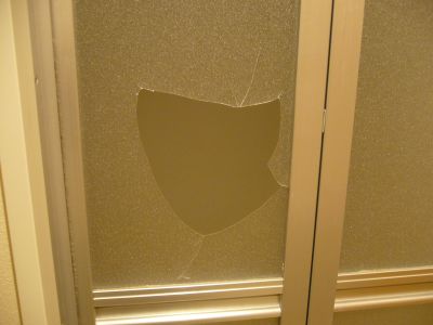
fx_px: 438
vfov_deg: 40.7
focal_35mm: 35
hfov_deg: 52.6
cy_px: 162
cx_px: 216
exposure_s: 1/8
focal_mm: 5.8
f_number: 2.8
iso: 200
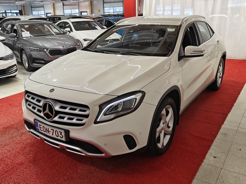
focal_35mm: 33
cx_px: 123
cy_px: 92
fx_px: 235
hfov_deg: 55.4
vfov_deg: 42.9
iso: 64
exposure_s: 1/100
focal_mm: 5.59
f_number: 1.8
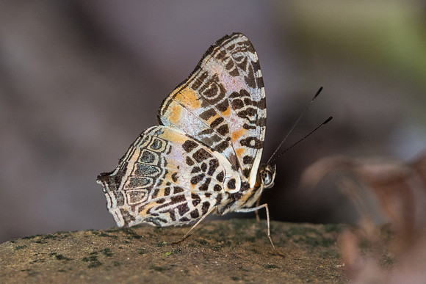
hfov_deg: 2.3
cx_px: 259
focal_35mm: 892
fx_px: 10561
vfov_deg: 1.5
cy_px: 123
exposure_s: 1/250
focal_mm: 400
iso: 800
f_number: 6.3
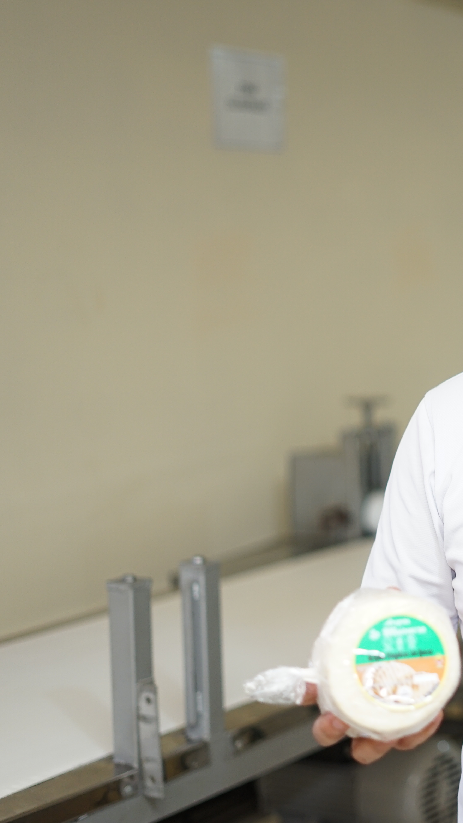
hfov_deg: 14.7
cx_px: 580
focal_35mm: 79
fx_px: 1724
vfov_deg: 26.8
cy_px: 413
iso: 400
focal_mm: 50
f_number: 1.8
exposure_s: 1/100
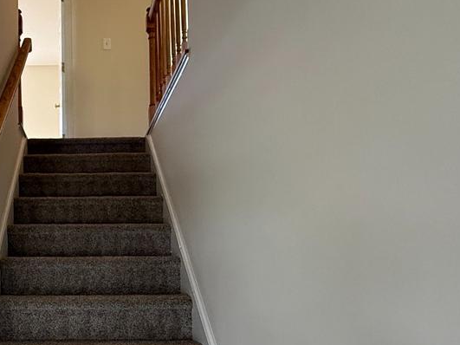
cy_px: 243
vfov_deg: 37.1
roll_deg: +0.2
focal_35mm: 38
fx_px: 505
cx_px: 83
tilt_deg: +4.3
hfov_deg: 46.1
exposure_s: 1/60
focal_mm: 2.22
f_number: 2.2
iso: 200
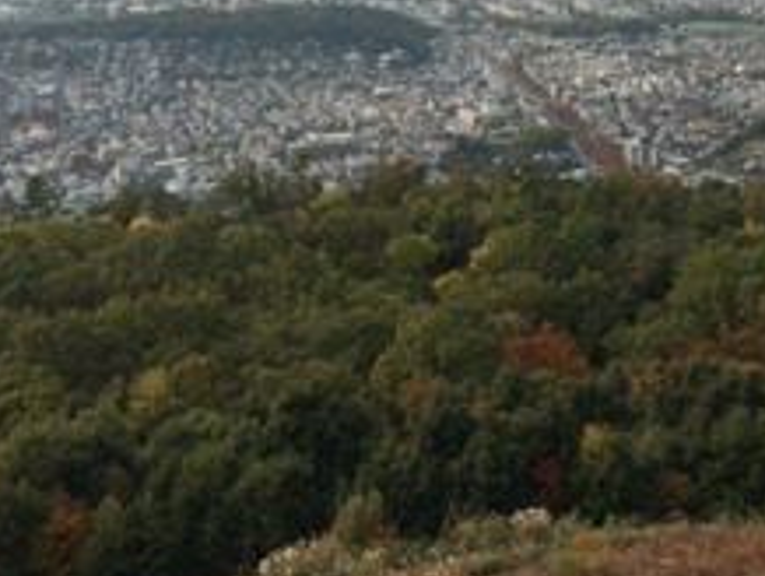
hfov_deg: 30.3
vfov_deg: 22.9
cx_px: 635
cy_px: 18
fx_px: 1372
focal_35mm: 62
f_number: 2.2
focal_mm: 4.12
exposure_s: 1/1140
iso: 32
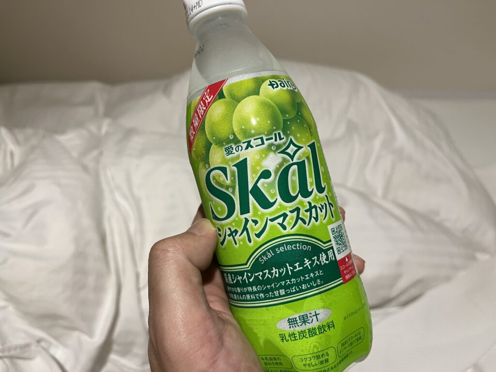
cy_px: 186
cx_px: 248
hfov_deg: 67.3
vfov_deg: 53.1
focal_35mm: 26
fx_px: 373
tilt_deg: -50.3
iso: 125
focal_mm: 5.1
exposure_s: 1/71
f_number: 1.6
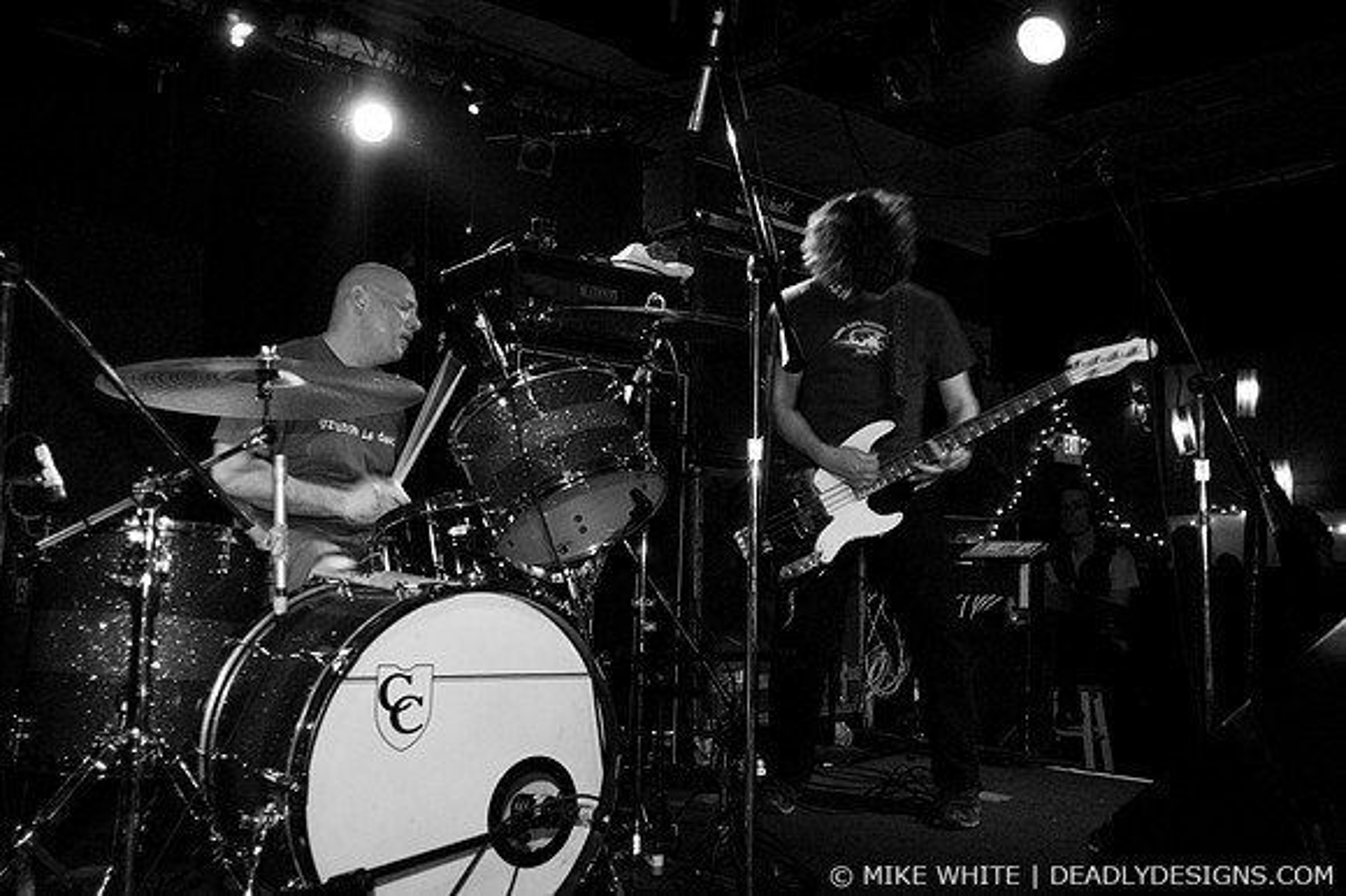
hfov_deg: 62.0
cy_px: 448
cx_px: 673
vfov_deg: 43.6
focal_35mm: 30
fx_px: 1121
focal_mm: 20
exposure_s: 1/30
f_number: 2.8
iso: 800
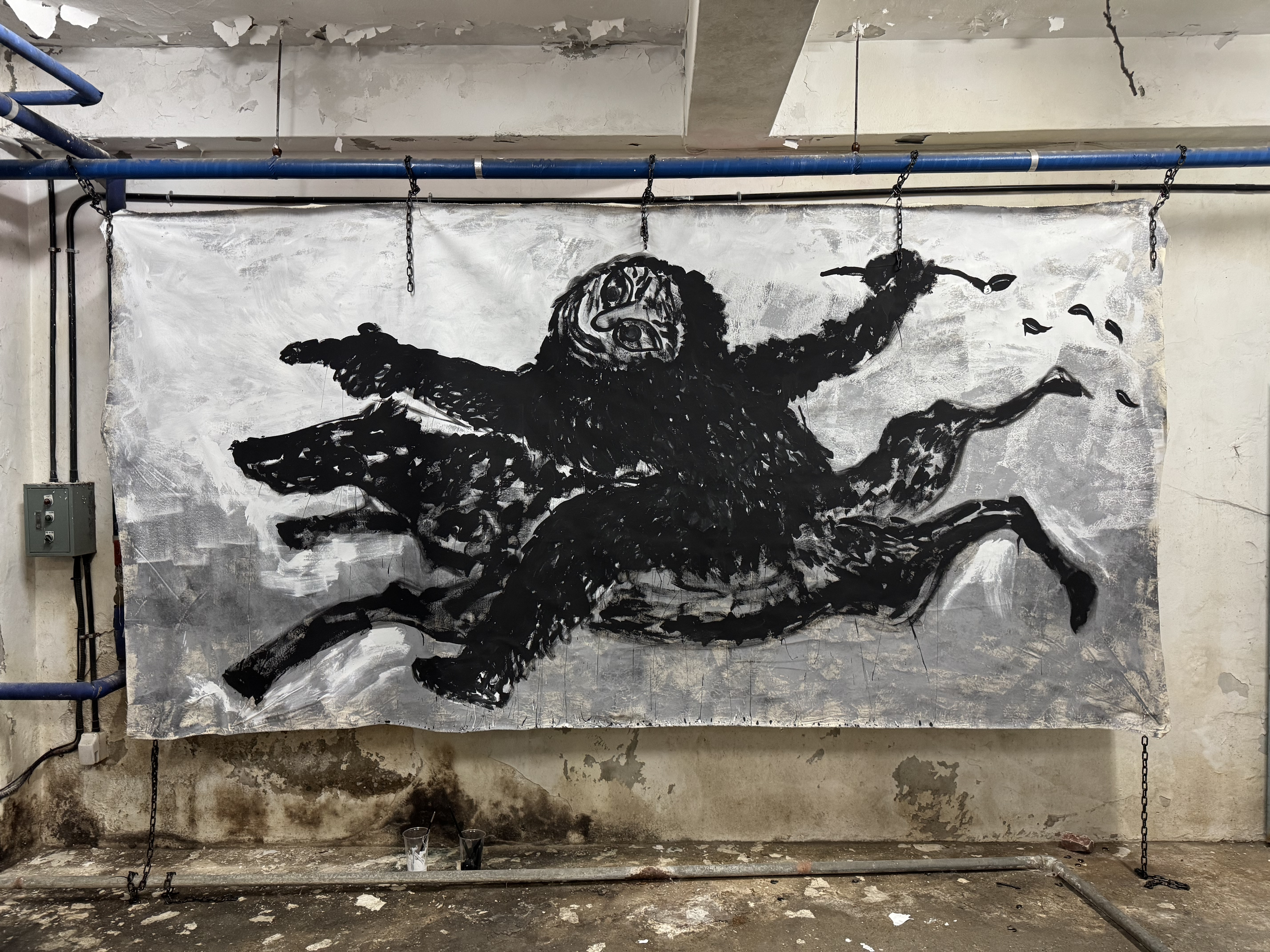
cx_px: 635
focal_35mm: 24
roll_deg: +1.0
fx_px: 881
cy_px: 476
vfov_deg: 56.8
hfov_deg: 71.6
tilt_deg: -0.9
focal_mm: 6.76
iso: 400
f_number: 1.78
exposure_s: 1/60
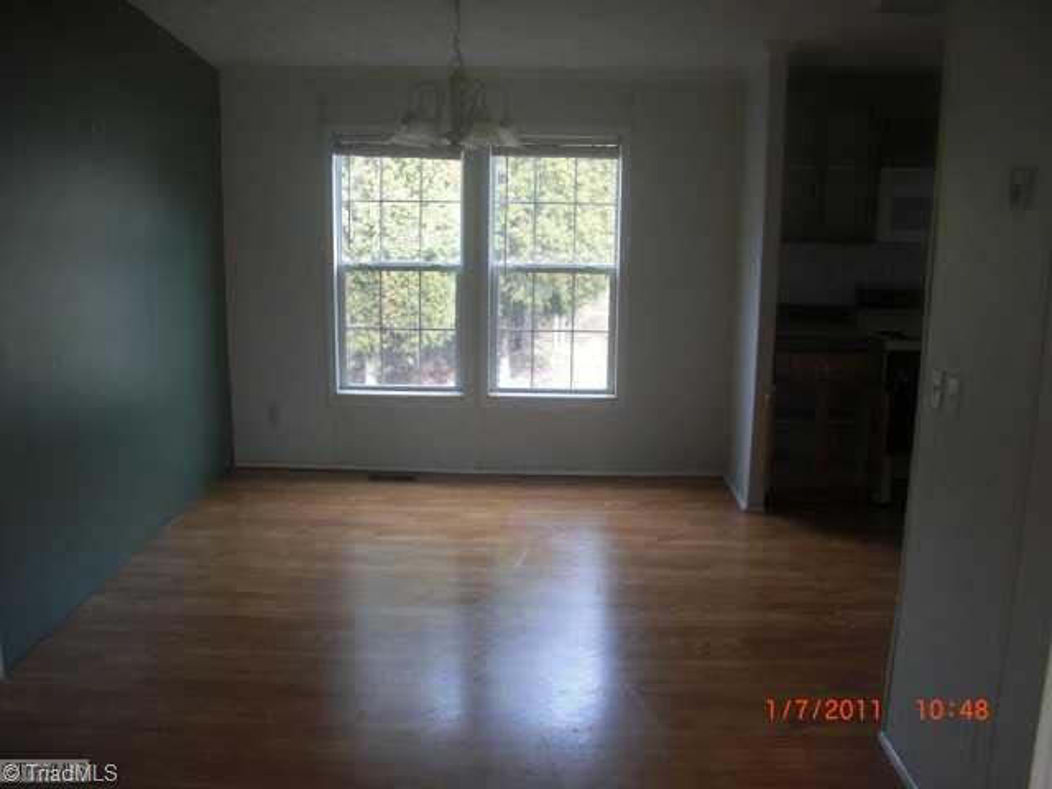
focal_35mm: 36
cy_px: 394
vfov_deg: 39.7
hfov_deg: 51.4
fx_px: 1094
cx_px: 526
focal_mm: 6.3
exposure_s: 1/100
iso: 200
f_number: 2.8
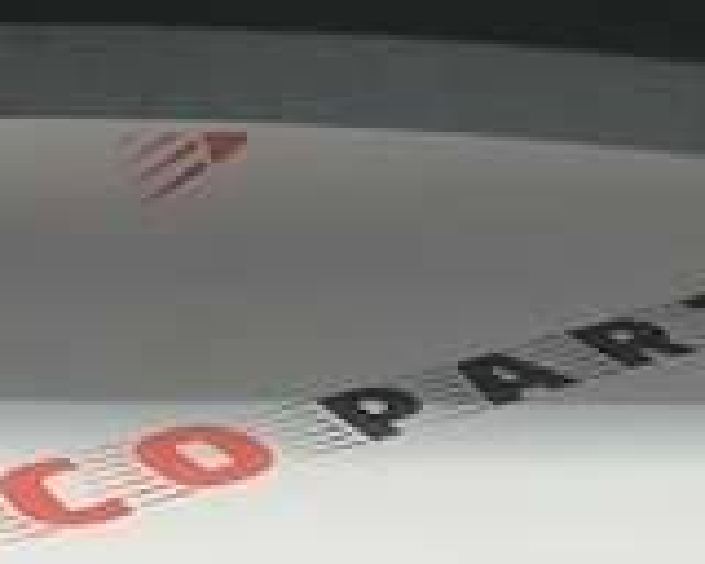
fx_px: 3964
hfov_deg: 10.0
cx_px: -70
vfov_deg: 7.6
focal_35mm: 190
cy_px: -745
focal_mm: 3.95
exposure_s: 1/33.3
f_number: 1.8
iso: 100
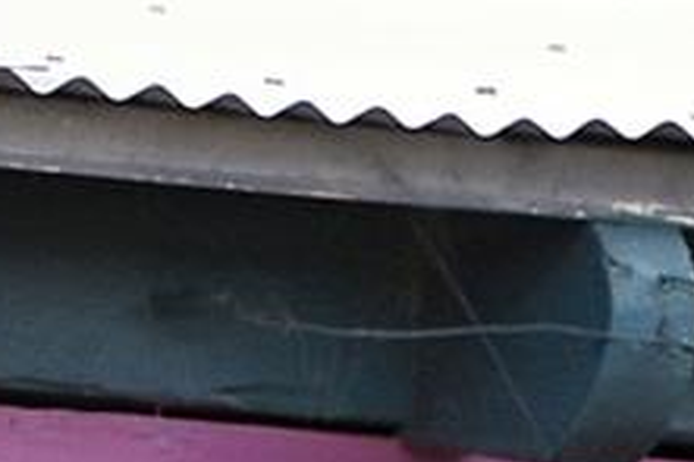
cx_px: -192
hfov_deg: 1.4
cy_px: 1015
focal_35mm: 1522
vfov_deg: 0.9
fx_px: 29318
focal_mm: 105
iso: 110
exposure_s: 1/250
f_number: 8
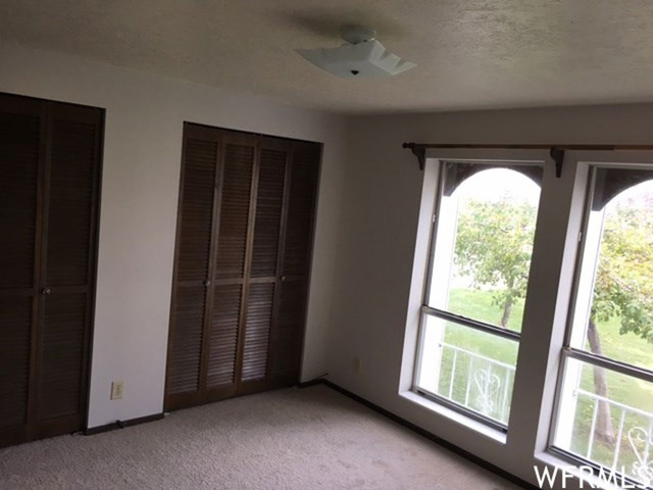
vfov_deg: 48.2
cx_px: 326
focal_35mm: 29
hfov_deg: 61.7
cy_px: 245
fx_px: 547
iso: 25
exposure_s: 1/30
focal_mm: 4.15
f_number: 2.2
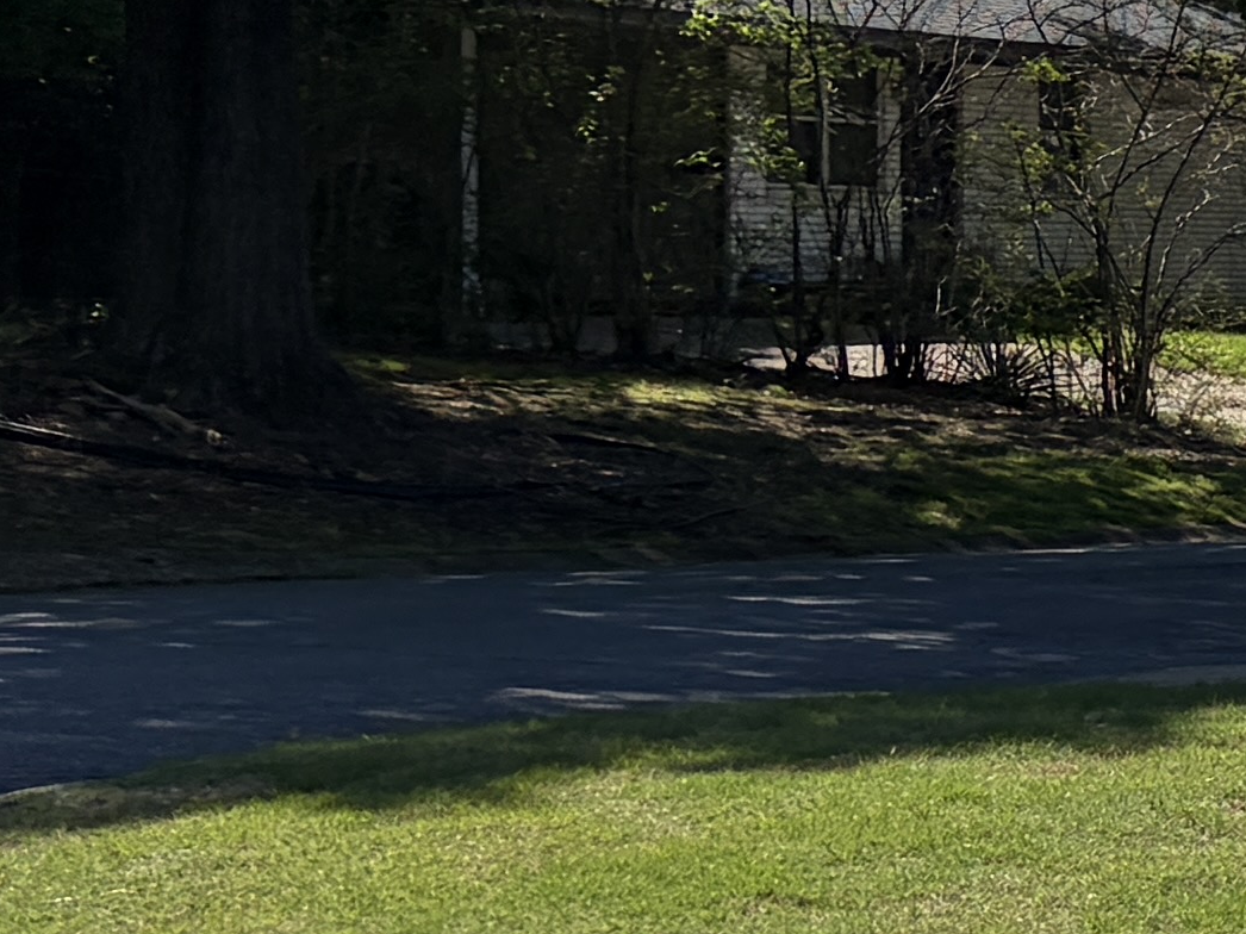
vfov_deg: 10.4
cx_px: 3129
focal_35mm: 142
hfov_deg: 11.3
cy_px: 376
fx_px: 5110
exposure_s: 1/2985
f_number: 1.6
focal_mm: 5.96
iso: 50
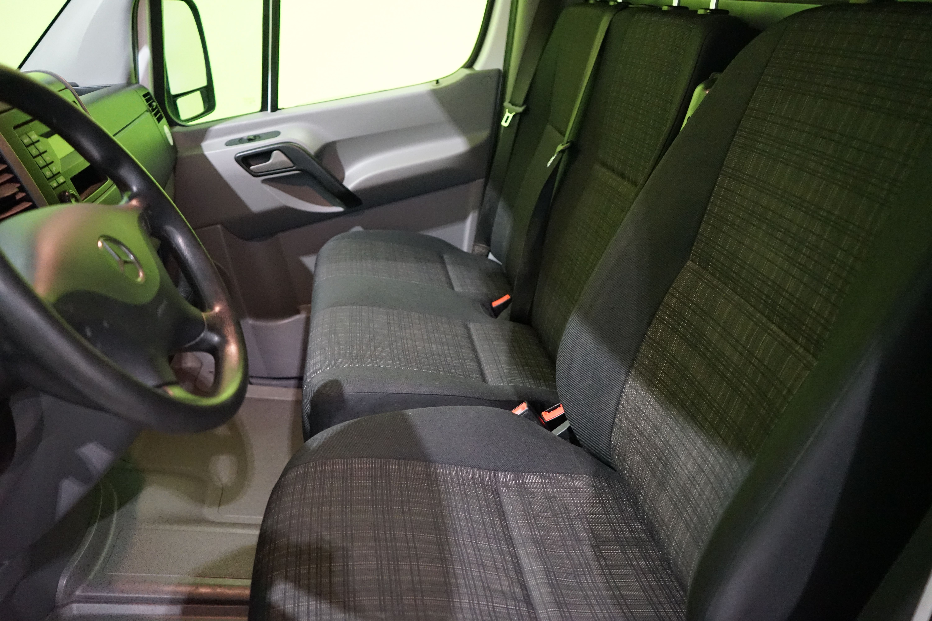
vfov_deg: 43.6
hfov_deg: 61.9
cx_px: 466
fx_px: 777
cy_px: 310
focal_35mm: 30
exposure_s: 1/40
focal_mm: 30
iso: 6400
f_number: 3.5
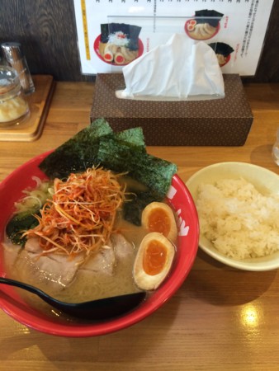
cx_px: 140
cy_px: 186
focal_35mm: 30
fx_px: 322
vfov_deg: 59.9
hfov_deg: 46.8
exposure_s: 1/30
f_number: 2.2
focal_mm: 4.12
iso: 125
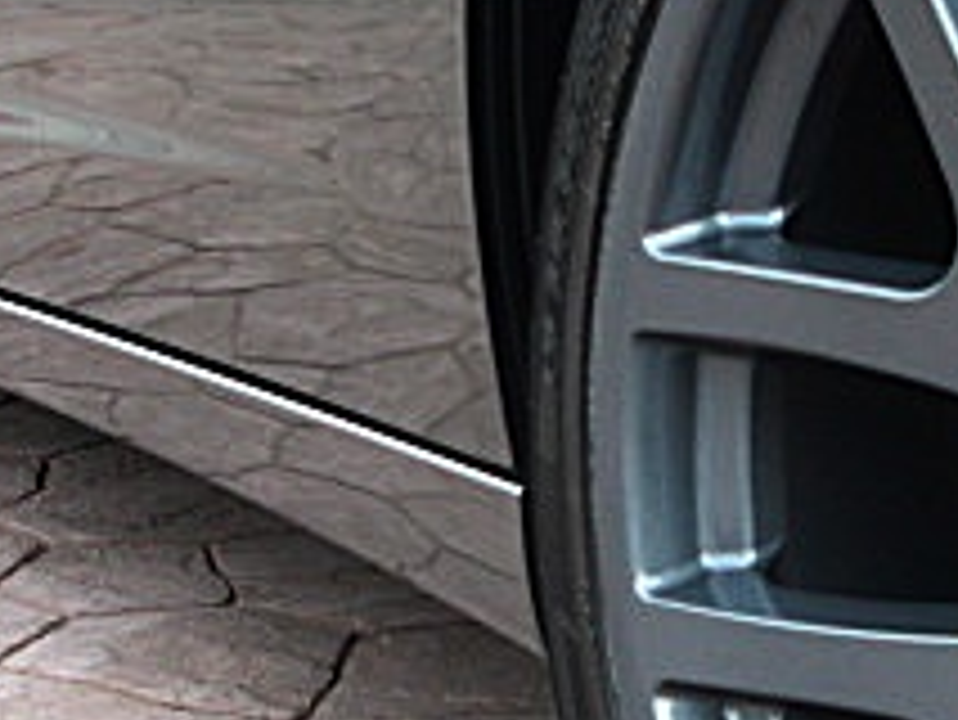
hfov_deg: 18.1
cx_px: 661
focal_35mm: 108
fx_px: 2991
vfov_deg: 13.7
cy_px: 513
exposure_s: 1/125
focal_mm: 6.3
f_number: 2.8
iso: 100
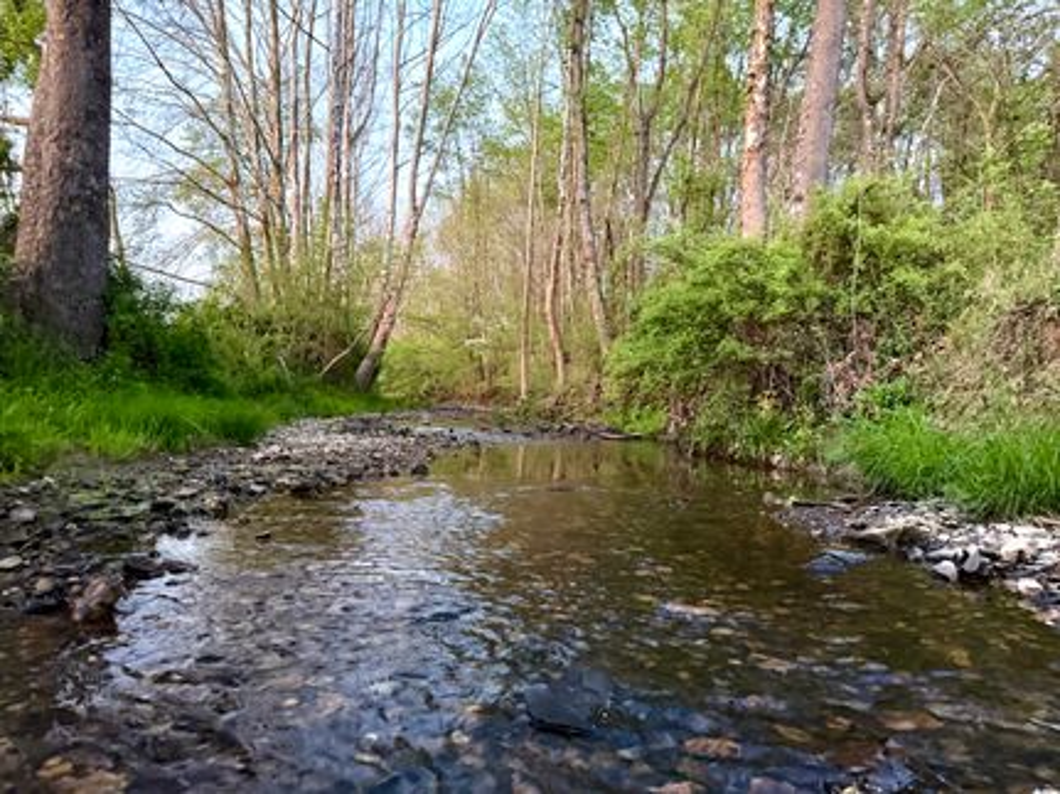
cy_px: 397
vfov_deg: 56.8
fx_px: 735
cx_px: 530
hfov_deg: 71.6
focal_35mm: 24
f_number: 1.78
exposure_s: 1/34
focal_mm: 6.76
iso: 1000
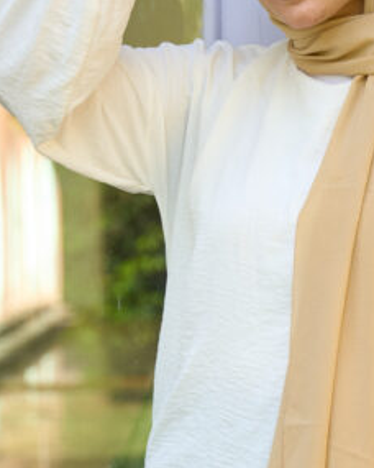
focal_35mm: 151
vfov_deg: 12.7
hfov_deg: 10.2
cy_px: 304
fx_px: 2093
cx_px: 331
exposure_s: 1/500
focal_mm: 51.1
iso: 400
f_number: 2.8
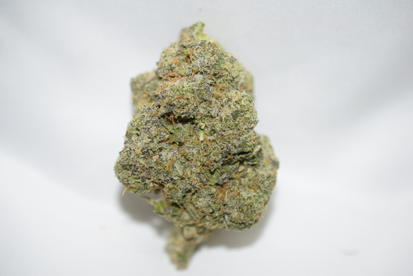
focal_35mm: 60
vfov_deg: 22.6
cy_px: 138
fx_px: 688
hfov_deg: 33.4
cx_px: 206
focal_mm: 40
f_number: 3.2
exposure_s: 1/60
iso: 100
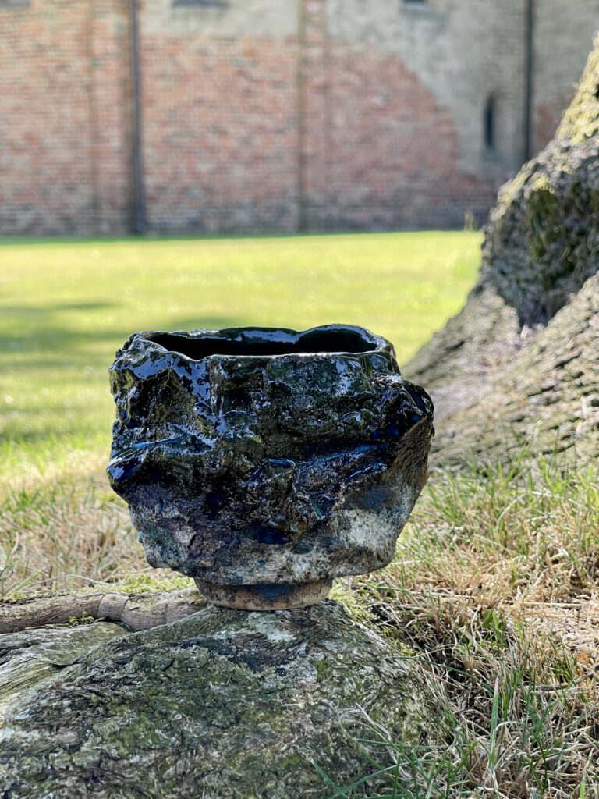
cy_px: 400
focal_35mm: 64
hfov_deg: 22.9
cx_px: 300
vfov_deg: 30.3
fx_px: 1477
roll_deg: +1.1
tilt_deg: -6.1
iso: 20
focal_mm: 7.5
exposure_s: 1/128
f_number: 2.2
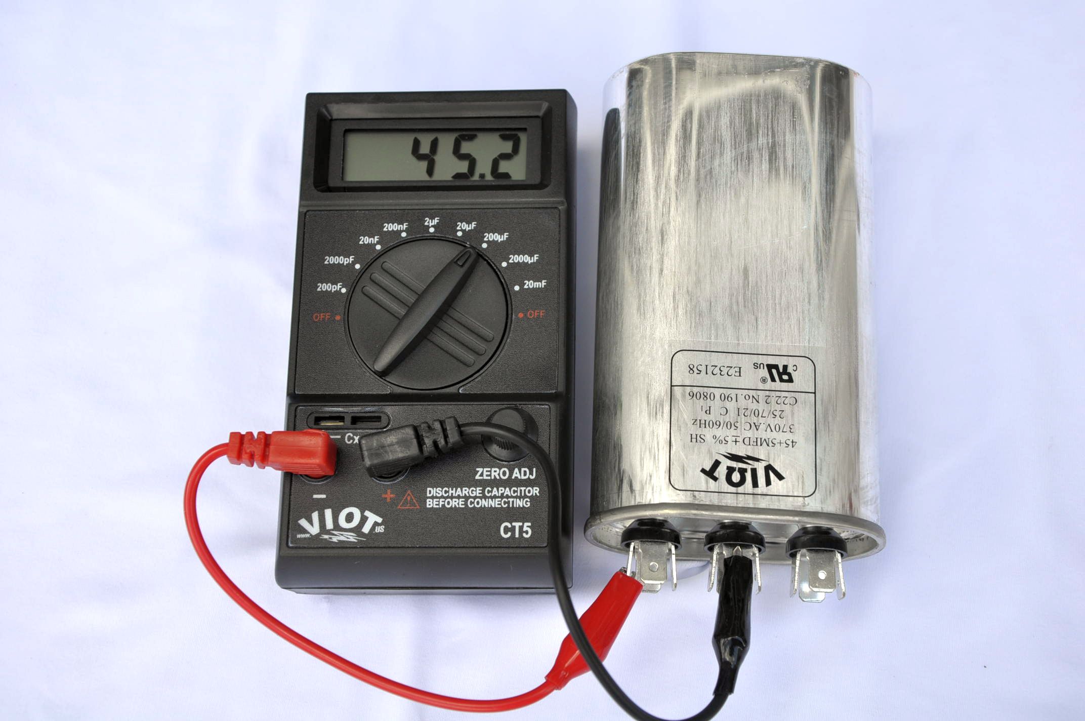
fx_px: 1806
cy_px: 360
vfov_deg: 22.6
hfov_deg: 33.4
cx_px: 542
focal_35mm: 60
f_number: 7.1
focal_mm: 40
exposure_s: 1/200
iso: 200
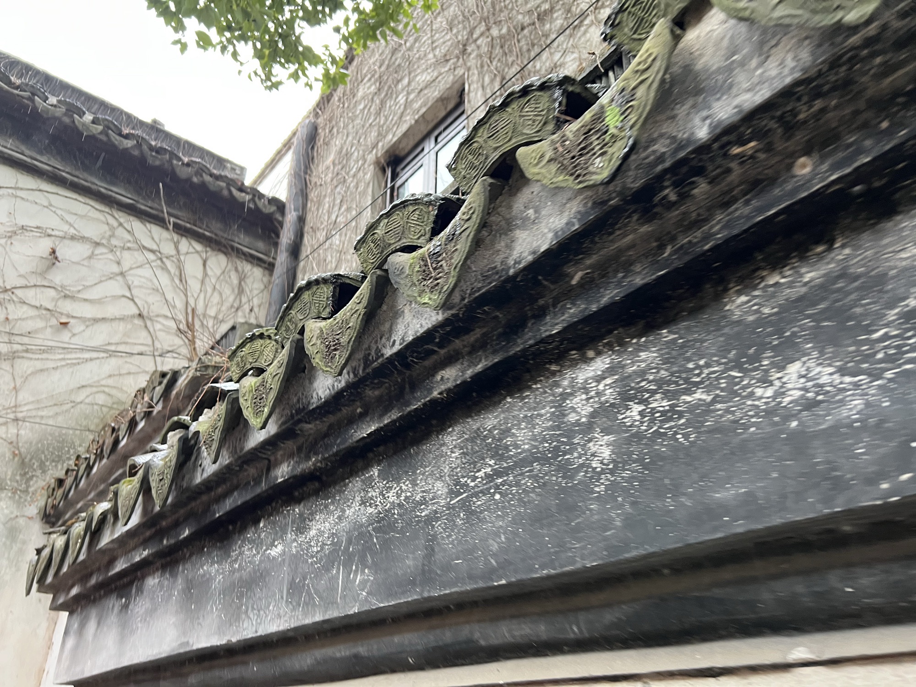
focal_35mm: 26
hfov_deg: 67.3
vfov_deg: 53.1
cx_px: 458
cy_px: 344
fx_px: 688
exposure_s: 1/96
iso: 125
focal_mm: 5.7
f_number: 1.5
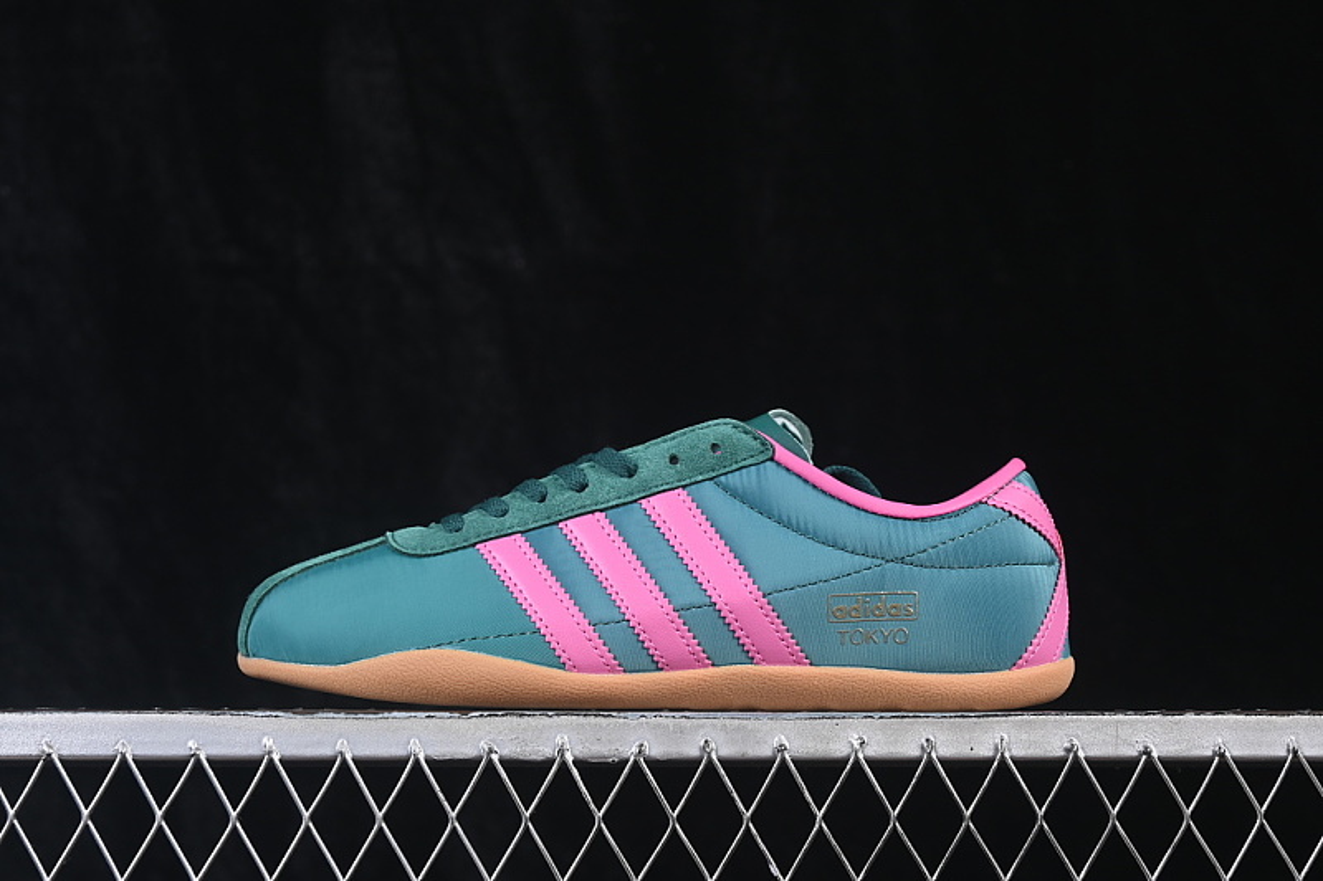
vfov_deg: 18.2
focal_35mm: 75
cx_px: 662
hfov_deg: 27.0
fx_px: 2756
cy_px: 440
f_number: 7.1
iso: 160
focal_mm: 50
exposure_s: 1/60
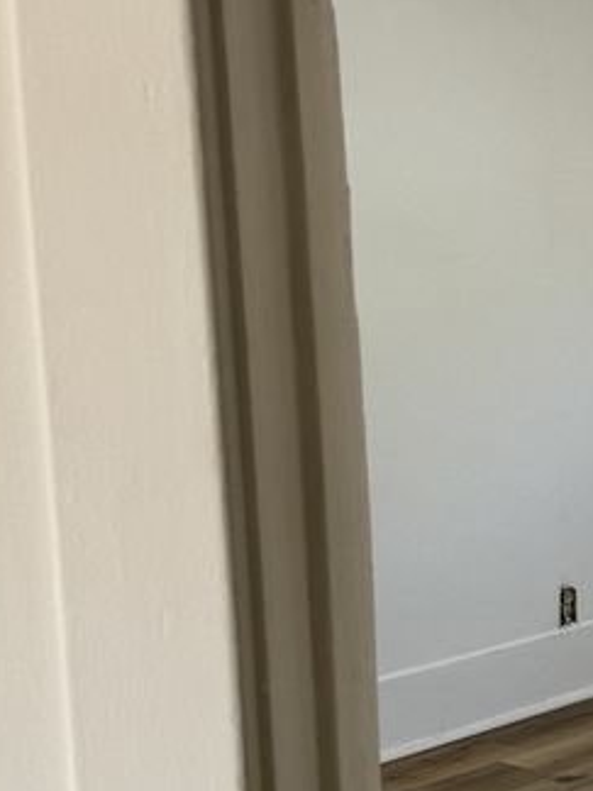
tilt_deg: -9.6
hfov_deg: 17.2
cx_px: 800
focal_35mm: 80
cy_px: 493
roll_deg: +0.4
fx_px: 1827
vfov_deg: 24.4
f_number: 1.78
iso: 80
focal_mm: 6.86
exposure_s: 1/120
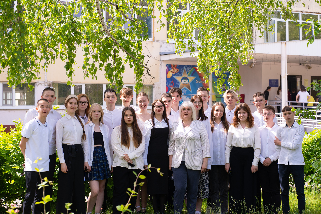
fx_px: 758
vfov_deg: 16.1
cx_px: 160
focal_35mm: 85
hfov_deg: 23.9
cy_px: 107
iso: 160
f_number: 7.1
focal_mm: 85
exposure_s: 1/125
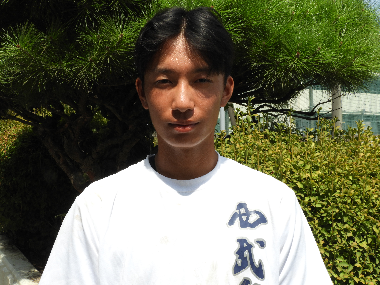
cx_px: 190
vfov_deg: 32.2
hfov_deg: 42.1
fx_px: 494
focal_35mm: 45
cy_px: 142
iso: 100
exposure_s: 1/200
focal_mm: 8.1
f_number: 8
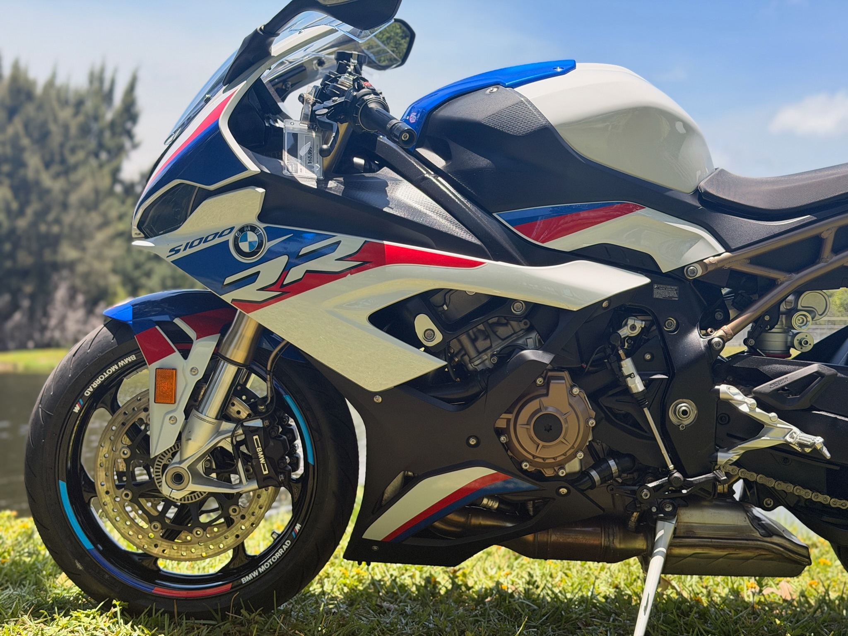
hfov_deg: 39.7
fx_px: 1176
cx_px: 424
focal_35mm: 48
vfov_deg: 30.3
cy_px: 318
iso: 100
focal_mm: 6.76
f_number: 1.78
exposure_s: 1/2273
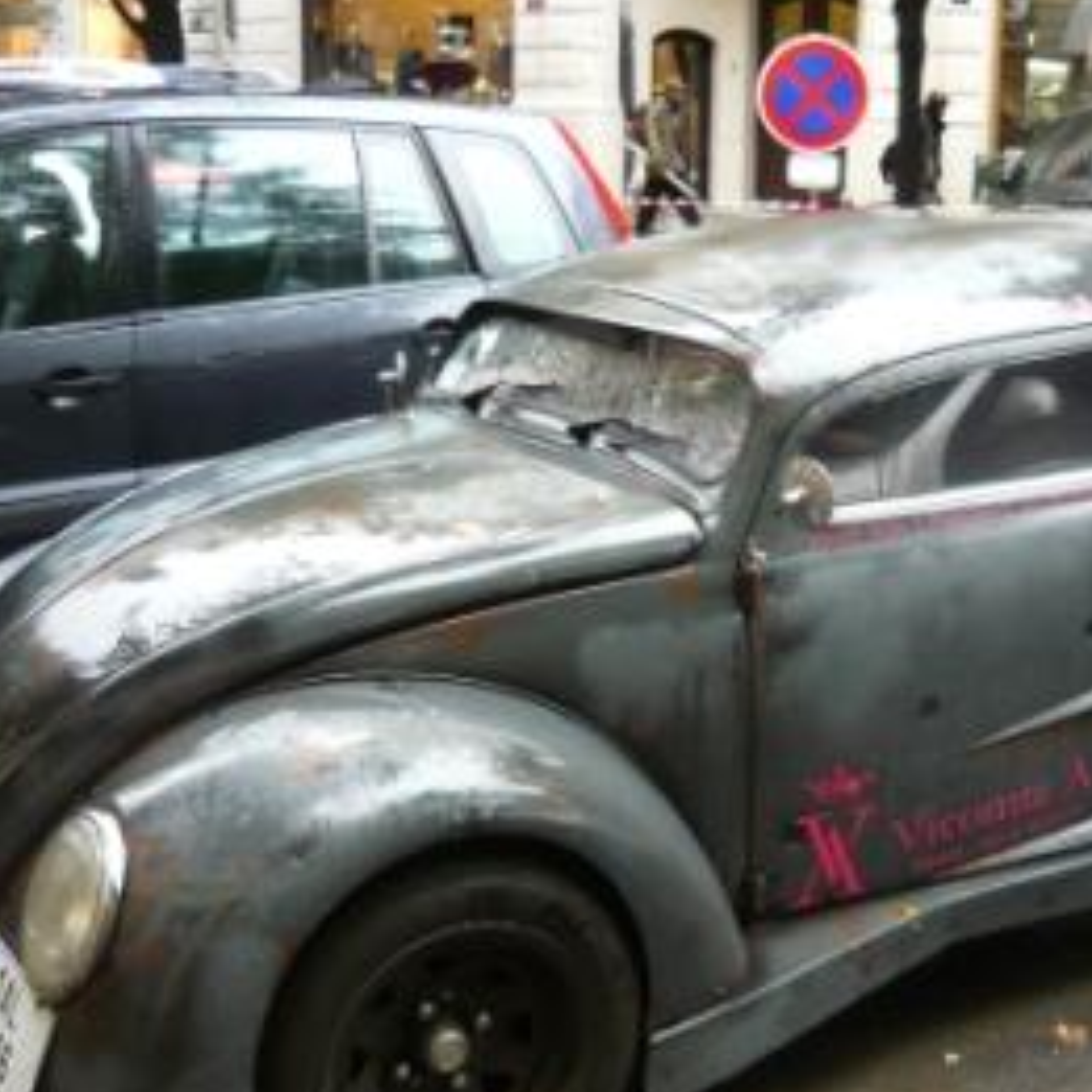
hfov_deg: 33.6
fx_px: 1785
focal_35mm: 50
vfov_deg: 34.0
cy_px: 619
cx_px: 766
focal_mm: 5.5
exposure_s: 1/30
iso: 200
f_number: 2.8
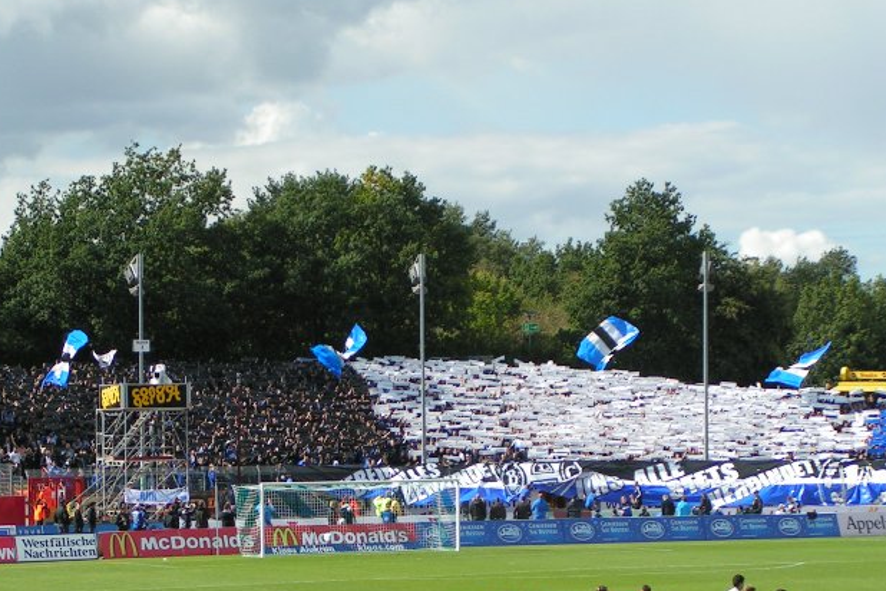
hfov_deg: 16.0
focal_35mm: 128
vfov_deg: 10.7
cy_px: 415
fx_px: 3150
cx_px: 323
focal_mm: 14.5
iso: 50
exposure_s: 1/800
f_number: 3.5
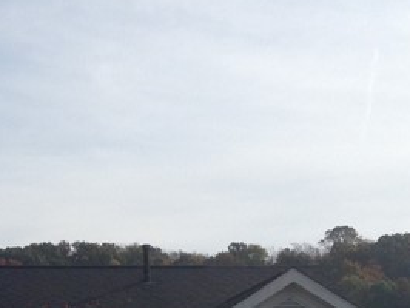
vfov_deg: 11.5
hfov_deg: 14.5
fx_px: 1506
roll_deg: -1.5
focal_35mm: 127
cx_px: -208
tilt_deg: +5.7
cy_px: 326
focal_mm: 4.12
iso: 50
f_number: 2.4
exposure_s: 1/2358
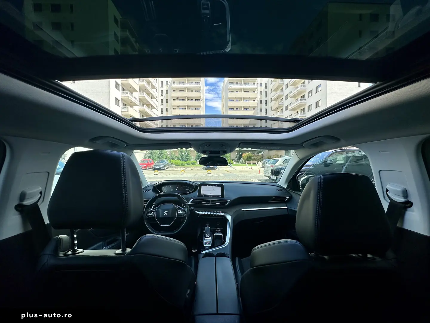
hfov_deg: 102.1
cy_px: 162
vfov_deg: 85.7
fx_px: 174
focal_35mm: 14
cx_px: 215
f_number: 2.2
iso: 40
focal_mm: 2.22
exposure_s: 1/629
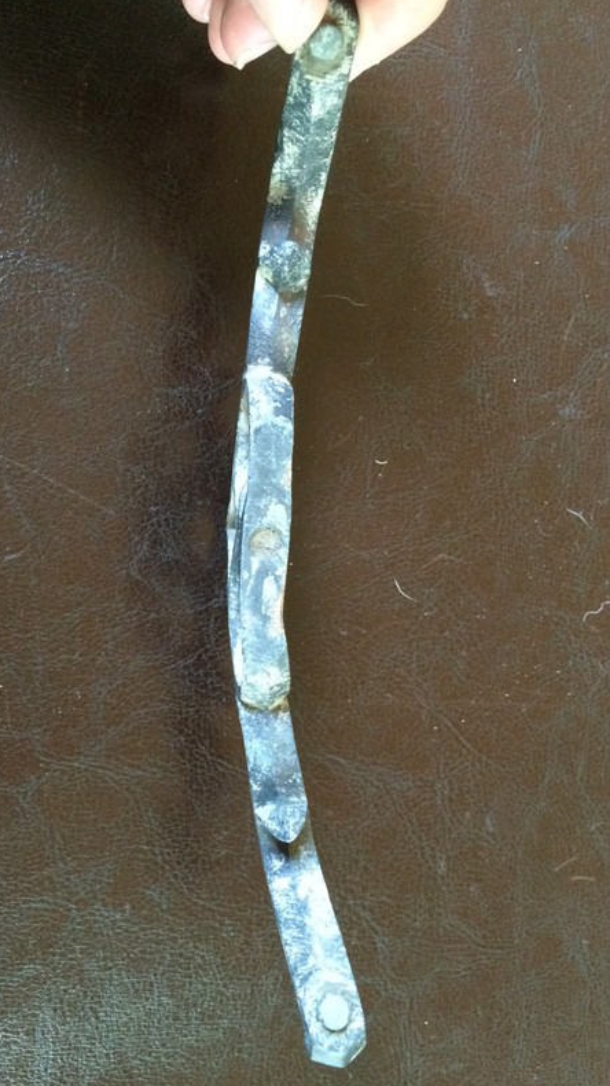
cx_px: 210
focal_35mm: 32
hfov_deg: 36.3
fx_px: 921
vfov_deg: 61.0
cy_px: 542
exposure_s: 1/25
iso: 320
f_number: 2.2
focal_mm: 4.15
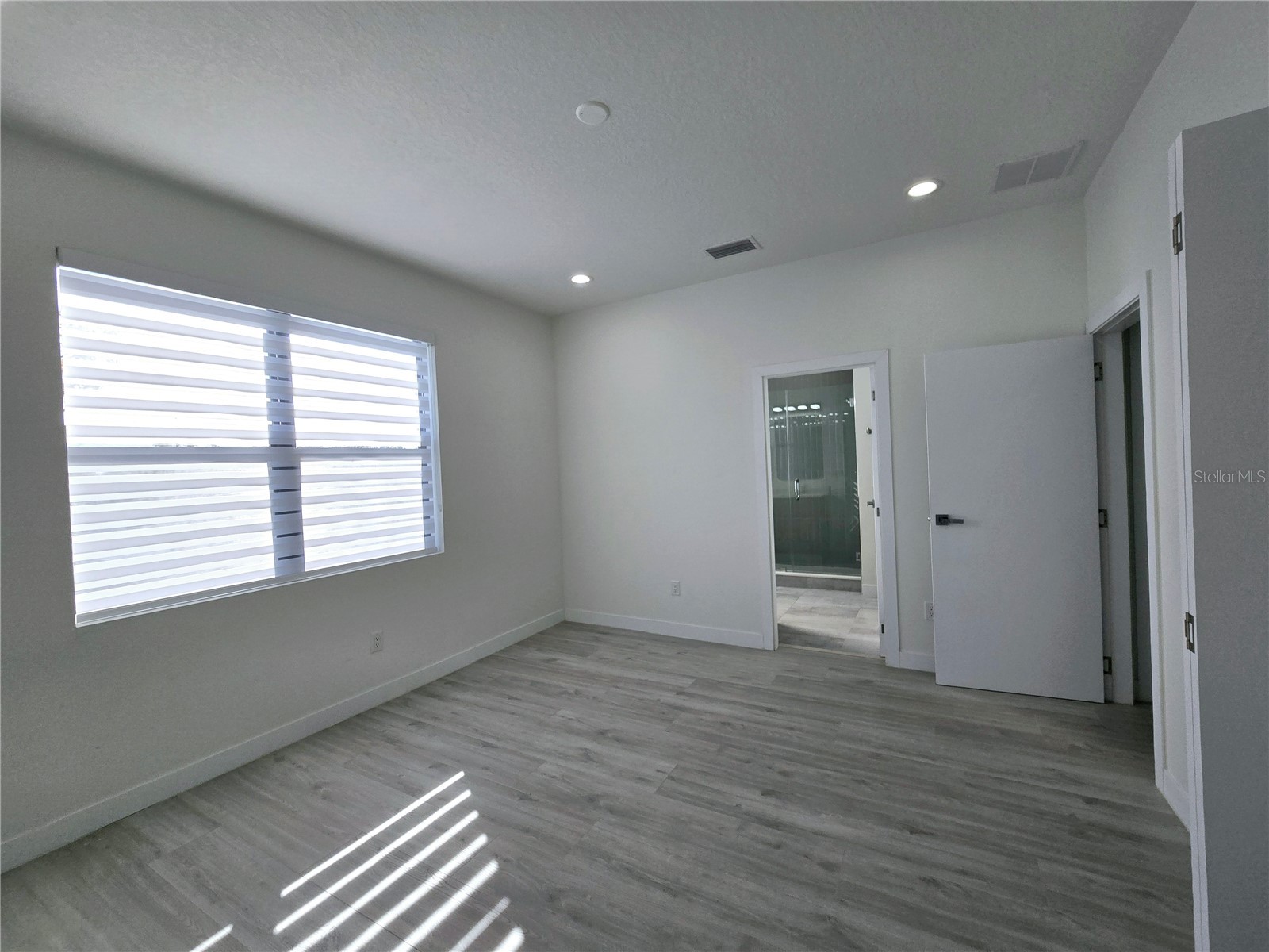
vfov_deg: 89.9
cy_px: 476
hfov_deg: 106.2
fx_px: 477
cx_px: 634
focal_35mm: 13
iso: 50
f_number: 2.2
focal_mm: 2.2
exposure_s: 1/400
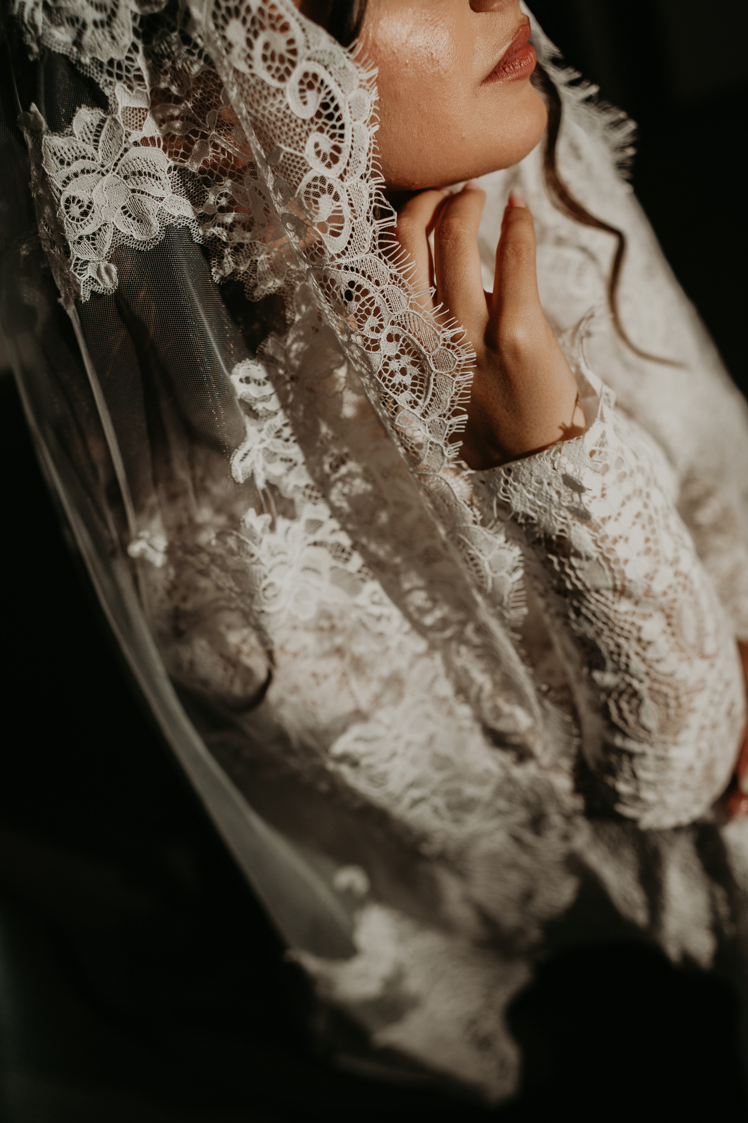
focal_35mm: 35
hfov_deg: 37.9
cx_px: 374
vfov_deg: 54.4
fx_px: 1091
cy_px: 562
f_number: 2.5
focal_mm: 35
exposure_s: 1/320
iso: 400
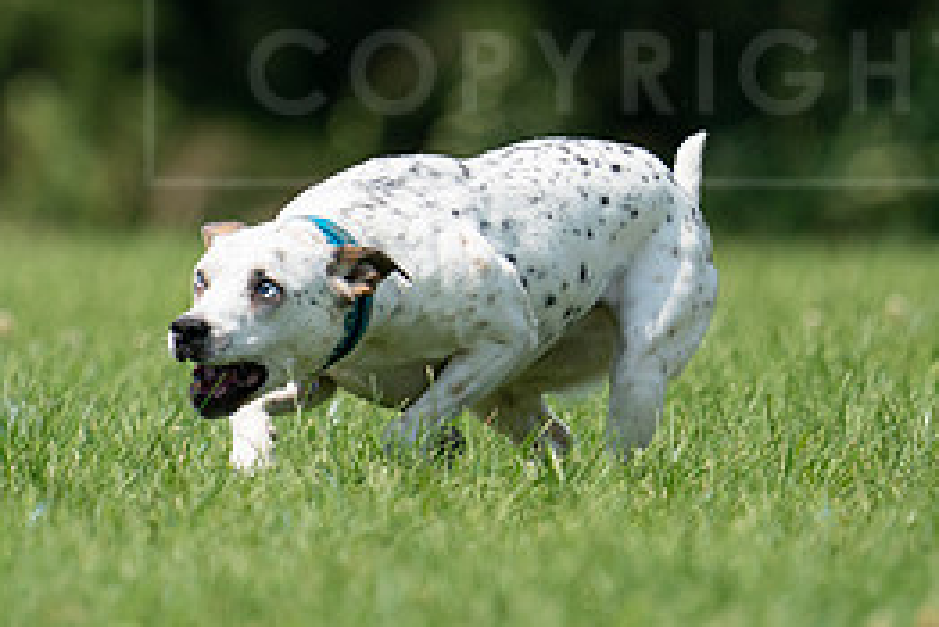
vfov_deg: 1.1
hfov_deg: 1.6
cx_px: 487
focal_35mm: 1266
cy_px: 131
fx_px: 33038
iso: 1000
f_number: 6.3
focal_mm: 571
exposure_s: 1/4000
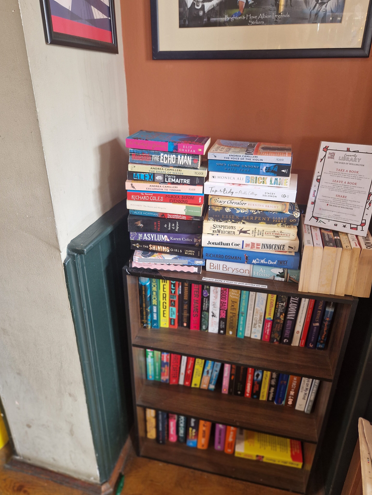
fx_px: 344
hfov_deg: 56.8
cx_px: 189
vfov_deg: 71.6
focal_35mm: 24
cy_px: 242
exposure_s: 1/50
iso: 160
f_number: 1.8
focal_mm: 5.4
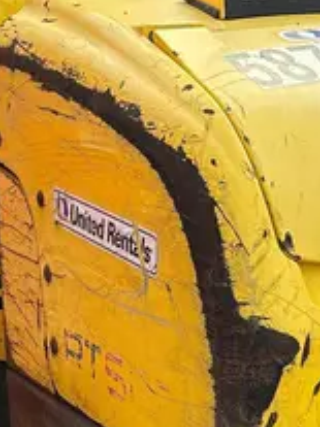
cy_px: 407
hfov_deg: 16.0
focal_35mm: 92
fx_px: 1135
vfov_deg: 20.7
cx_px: 213
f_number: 1.6
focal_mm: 5.96
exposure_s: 1/1876
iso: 50
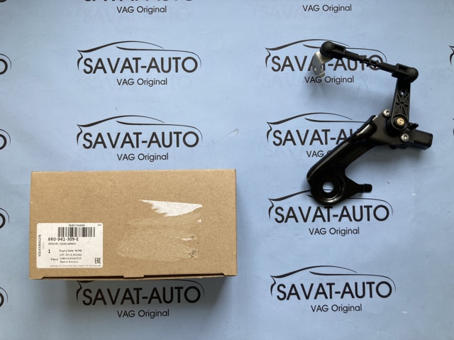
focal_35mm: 28
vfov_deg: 49.7
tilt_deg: -86.8
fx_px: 367
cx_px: 227
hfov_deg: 63.5
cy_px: 170
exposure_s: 1/120
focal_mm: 3.99
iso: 32
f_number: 1.8
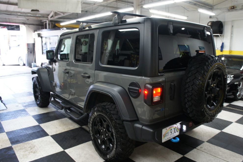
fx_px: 189
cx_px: 126
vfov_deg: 46.4
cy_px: 83
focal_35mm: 28
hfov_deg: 65.5
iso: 400
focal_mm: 18
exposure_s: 1/30
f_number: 3.5
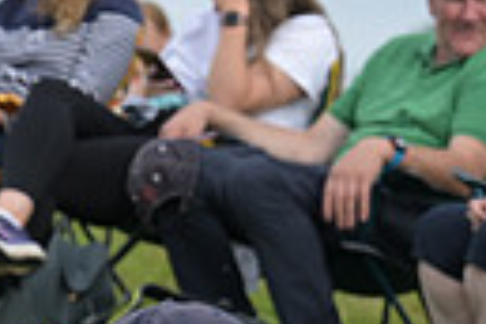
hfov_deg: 3.8
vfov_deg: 2.6
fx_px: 7276
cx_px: -558
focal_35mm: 539
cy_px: 171
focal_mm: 120
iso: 560
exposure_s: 1/1250
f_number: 5.6
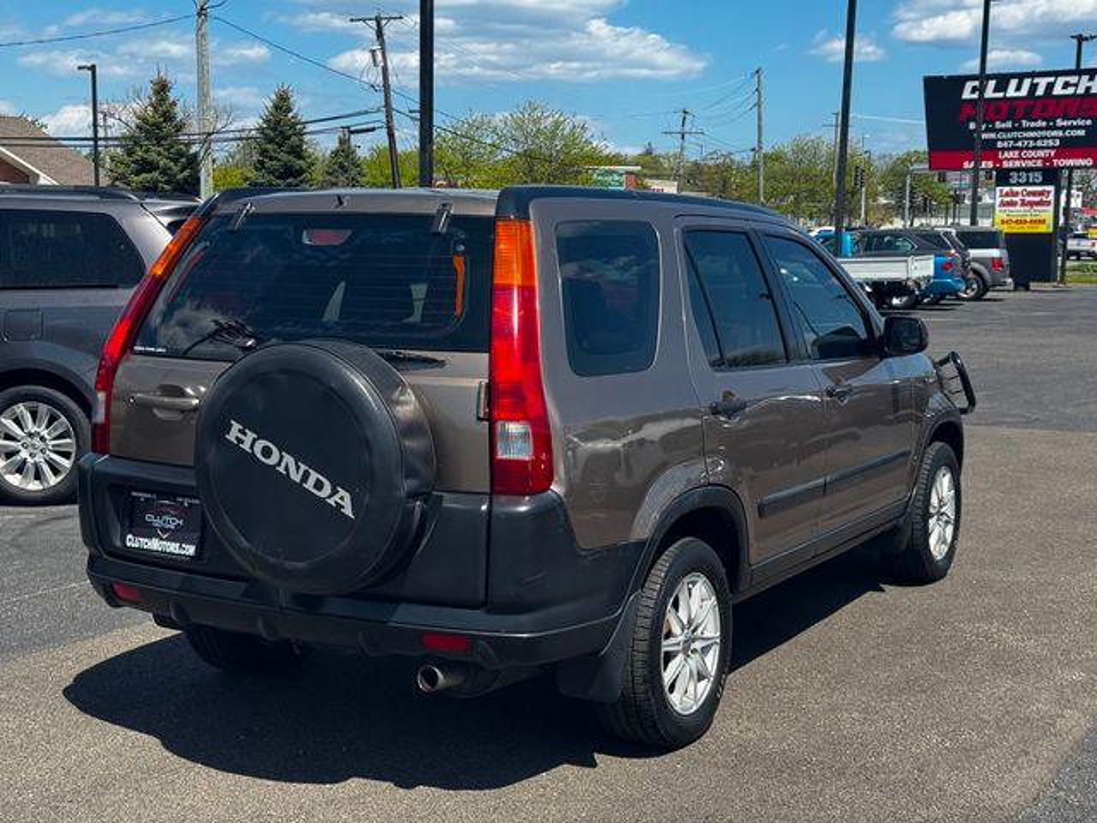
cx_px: 548
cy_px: 412
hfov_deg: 39.7
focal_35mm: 48
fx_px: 1521
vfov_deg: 30.3
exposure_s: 1/2611
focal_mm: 6.76
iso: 64
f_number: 1.78
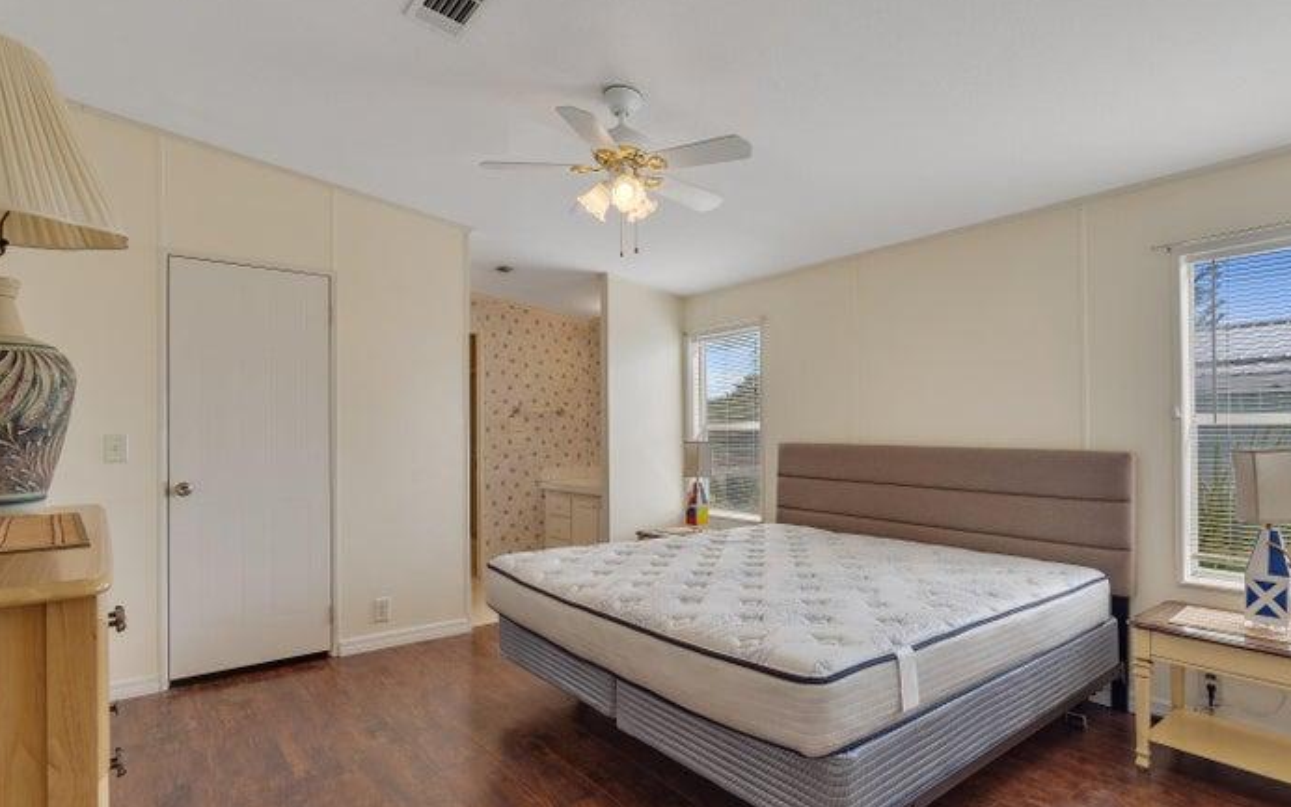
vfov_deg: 64.1
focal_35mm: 18
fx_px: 643
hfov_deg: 90.2
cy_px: 434
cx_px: 665
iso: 320
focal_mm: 11.5
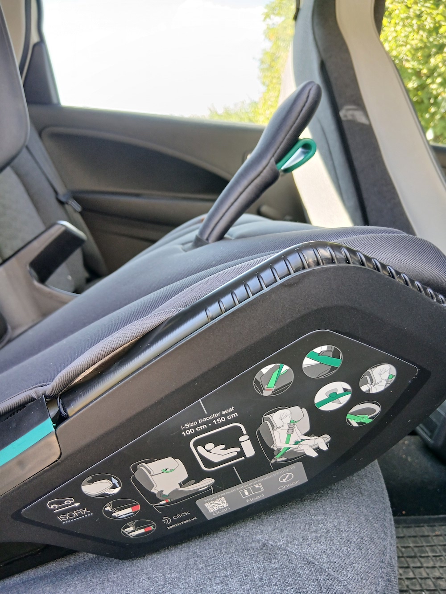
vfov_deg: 67.3
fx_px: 447
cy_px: 297
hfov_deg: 53.1
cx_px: 223
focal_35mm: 26
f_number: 1.8
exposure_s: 1/50
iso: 100
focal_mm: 3.98
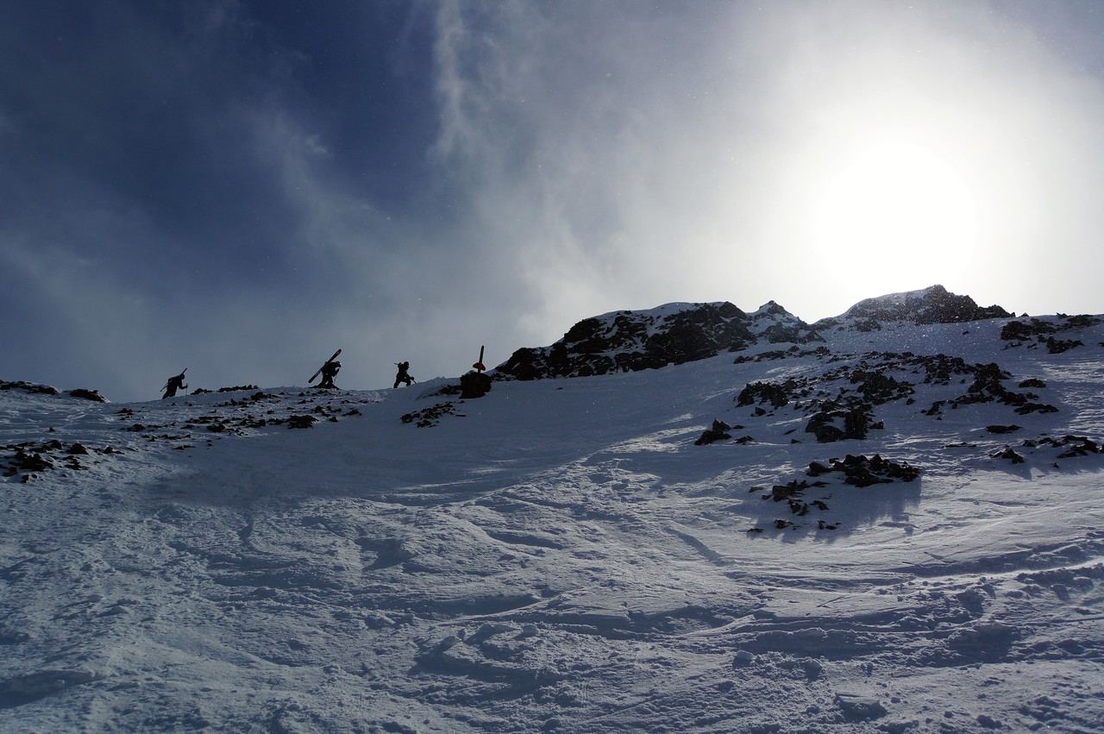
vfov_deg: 44.3
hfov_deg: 63.0
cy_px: 367
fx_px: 901
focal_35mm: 29
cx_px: 552
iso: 100
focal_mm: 19.6
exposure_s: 1/3200
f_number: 5
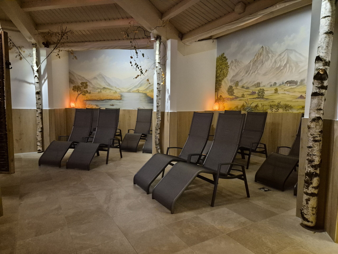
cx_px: 169
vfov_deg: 58.9
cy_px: 127
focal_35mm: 23
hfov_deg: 73.9
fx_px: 225
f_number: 1.8
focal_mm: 5.4
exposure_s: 1/100
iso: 2000
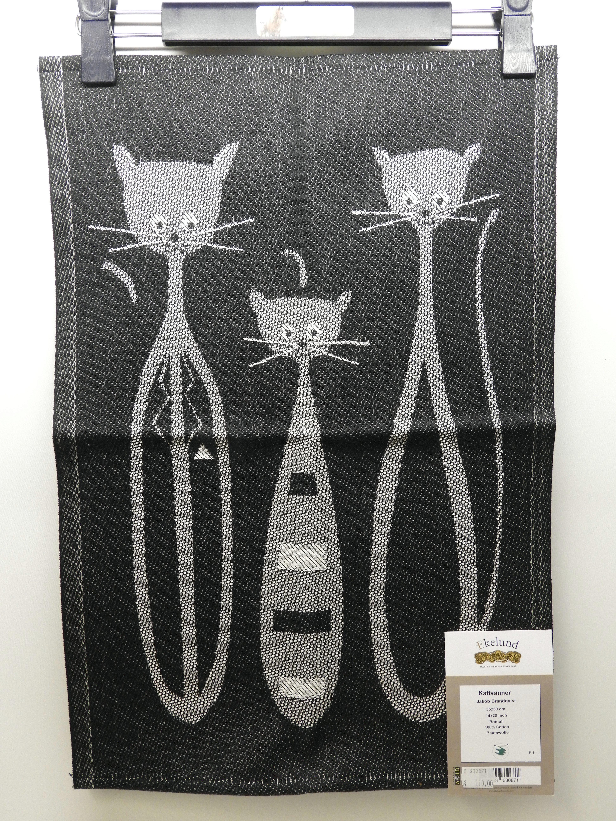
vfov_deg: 46.8
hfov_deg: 36.0
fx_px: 949
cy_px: 410
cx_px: 308
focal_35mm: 40
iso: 320
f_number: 3.8
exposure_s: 1/30
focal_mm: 7.2
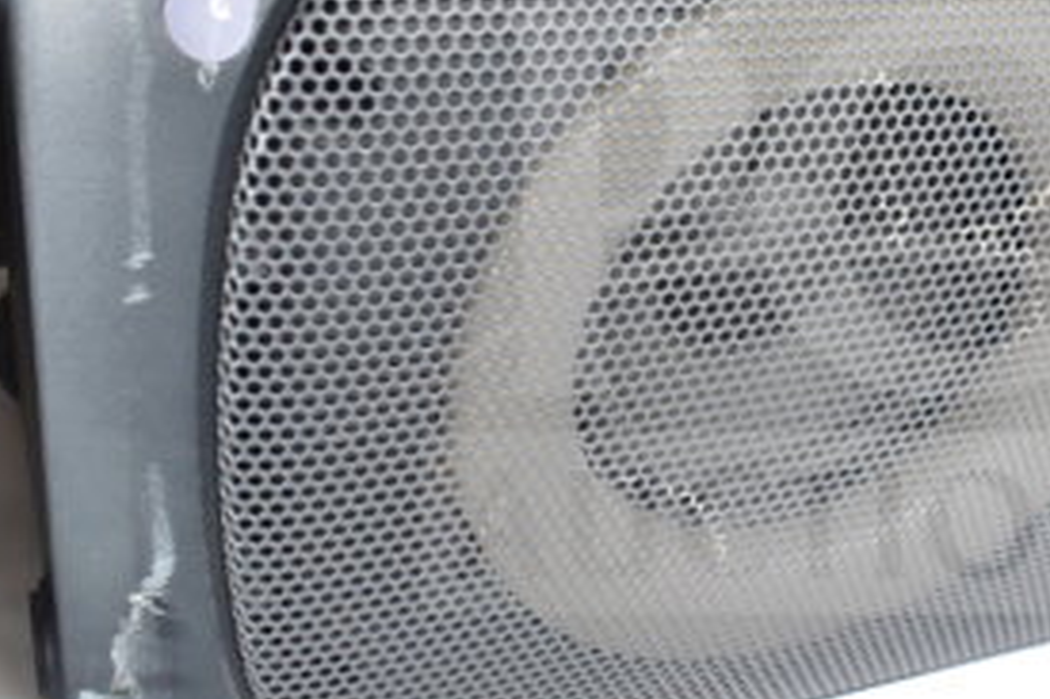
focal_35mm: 60
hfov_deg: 32.5
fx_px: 1749
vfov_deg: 22.6
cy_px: 311
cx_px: 848
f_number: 3.5
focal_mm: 18
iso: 1000
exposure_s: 1/30
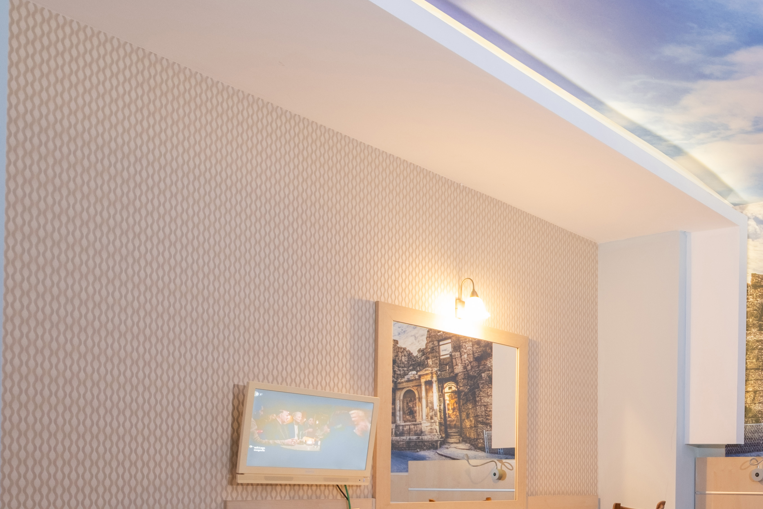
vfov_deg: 32.2
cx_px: 739
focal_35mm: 39
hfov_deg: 43.5
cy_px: 478
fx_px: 827
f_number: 7.1
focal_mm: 11
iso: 250
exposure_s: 1/2.5
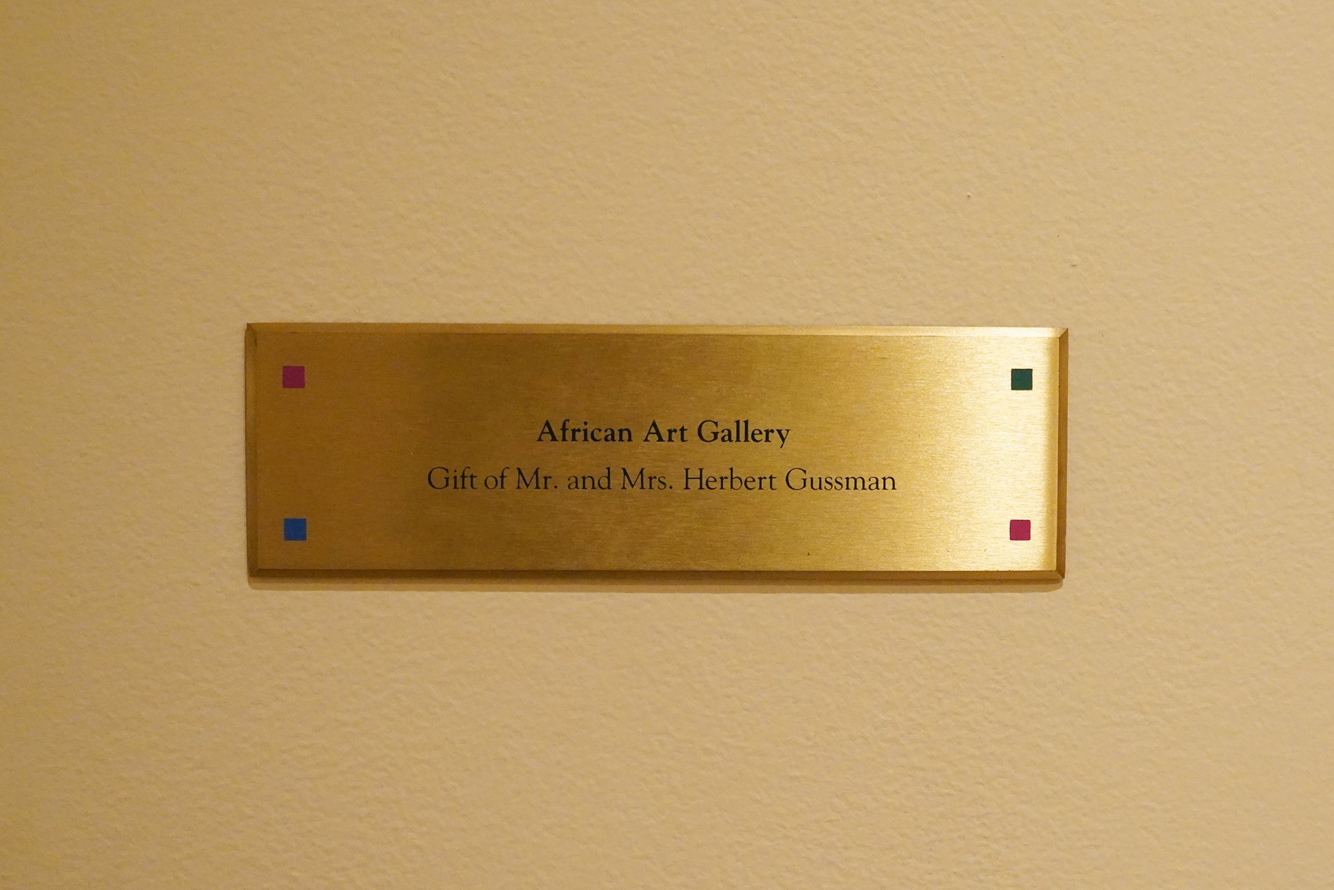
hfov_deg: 39.6
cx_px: 667
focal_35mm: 50
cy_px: 445
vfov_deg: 27.0
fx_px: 1853
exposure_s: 1/100
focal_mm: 50
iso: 8000
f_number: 5.6
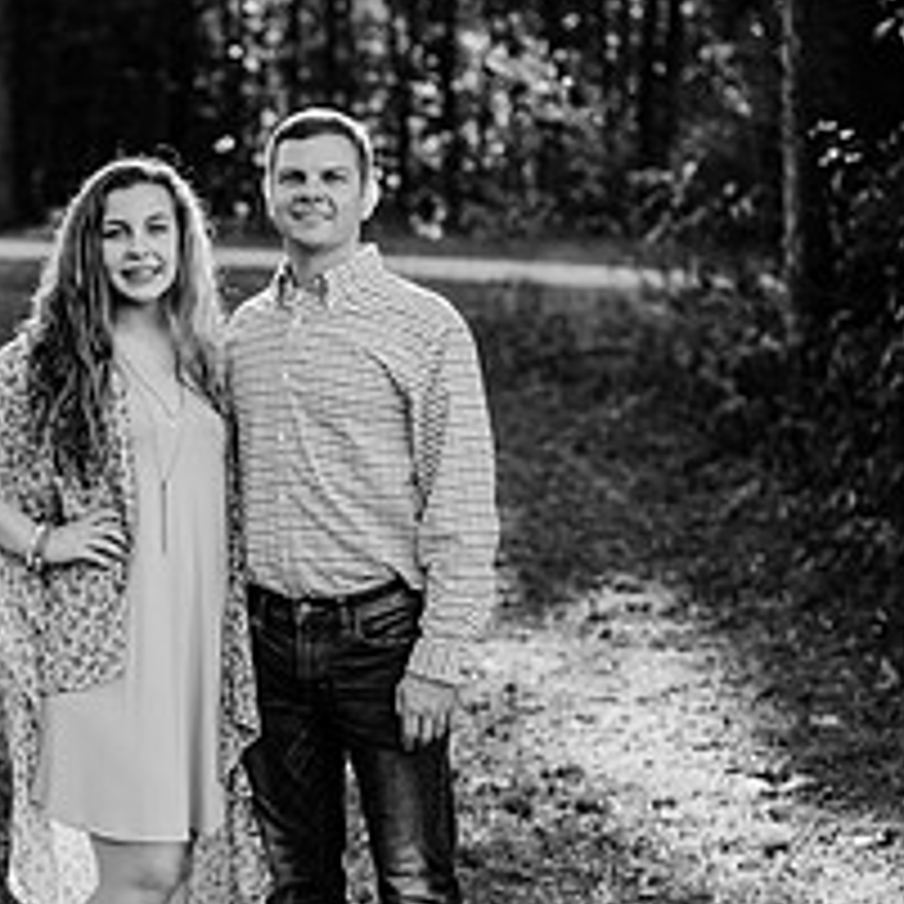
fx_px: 2807
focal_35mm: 95
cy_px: 612
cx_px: 238
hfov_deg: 18.2
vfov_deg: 18.2
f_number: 2.2
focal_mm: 50
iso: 200
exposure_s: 1/1000
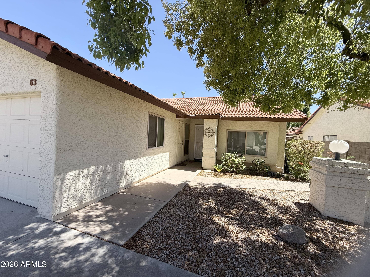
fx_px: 150
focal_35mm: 14
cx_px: 185
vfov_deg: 85.7
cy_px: 138
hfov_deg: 102.1
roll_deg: -2.5
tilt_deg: +0.5
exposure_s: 1/985
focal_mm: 2.22
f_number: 2.2
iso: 50
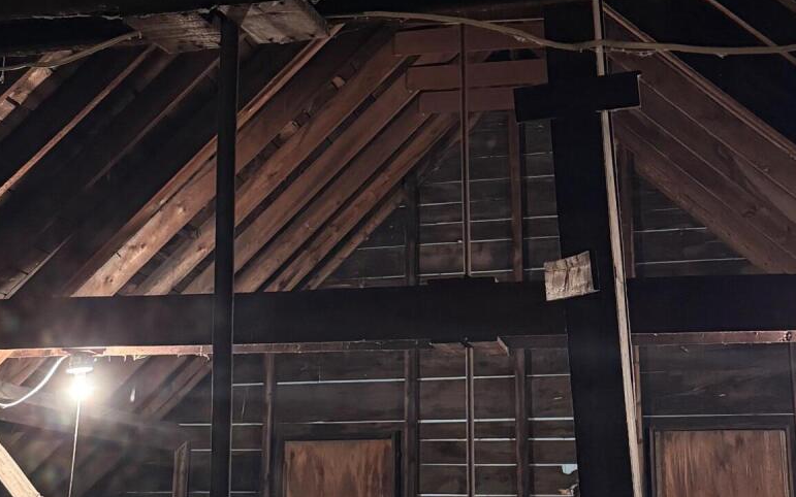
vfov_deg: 19.7
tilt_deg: +15.9
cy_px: 185
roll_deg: -0.3
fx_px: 1432
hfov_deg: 31.1
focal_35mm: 66
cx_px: 373
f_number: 1.78
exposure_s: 1/30
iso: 1000
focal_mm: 6.76
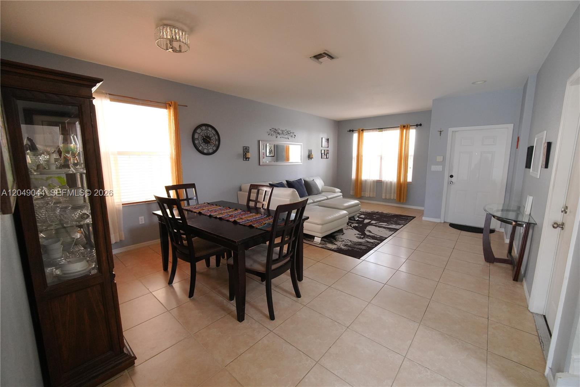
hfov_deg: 106.3
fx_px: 217
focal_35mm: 14
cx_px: 290
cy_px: 194
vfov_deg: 83.2
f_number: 5.6
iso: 2000
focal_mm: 9
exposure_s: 1/50
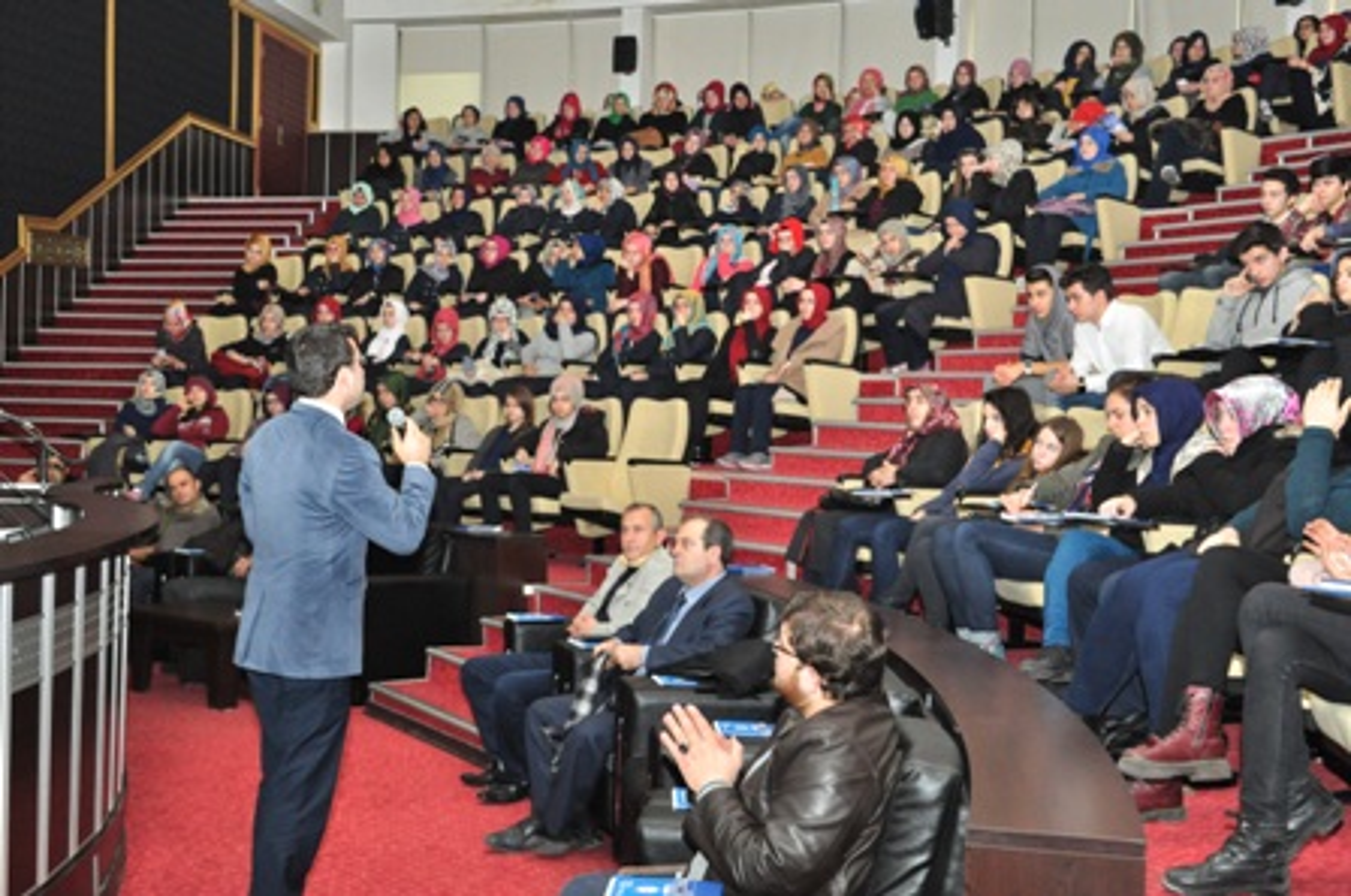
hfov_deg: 41.2
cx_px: 676
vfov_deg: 28.0
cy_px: 448
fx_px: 1798
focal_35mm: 48
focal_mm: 32
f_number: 7.1
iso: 1600
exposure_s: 1/100
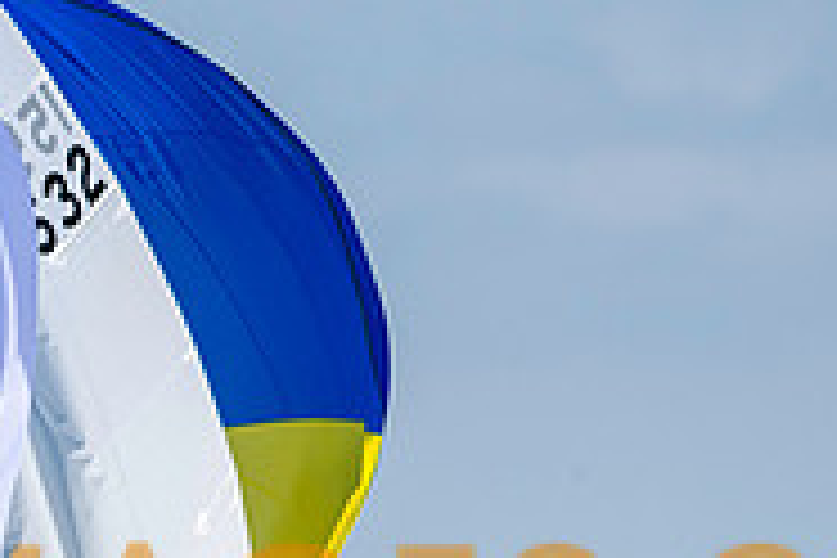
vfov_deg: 1.0
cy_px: 578
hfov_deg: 1.5
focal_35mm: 1407
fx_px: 32710
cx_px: -148
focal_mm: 300
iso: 200
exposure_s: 1/4000
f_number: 5
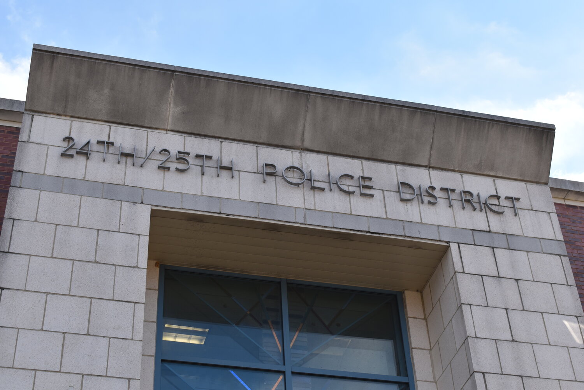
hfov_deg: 33.4
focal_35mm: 60
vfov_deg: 22.6
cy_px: 195
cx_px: 292
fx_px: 973
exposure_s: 1/250
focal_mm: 40
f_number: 8
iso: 160
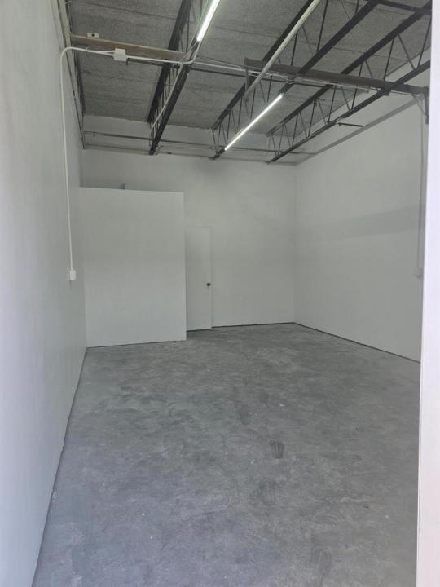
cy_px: 294
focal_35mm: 23
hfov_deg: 58.9
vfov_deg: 73.9
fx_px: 390
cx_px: 220
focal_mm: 6.3
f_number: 1.7
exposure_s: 1/120
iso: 32
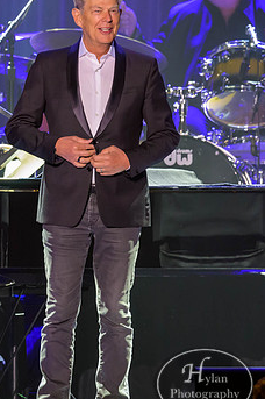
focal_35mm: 902
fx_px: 9979
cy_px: 105
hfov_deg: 1.5
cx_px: 48
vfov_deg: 2.3
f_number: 4.5
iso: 1400
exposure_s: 1/250
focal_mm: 300
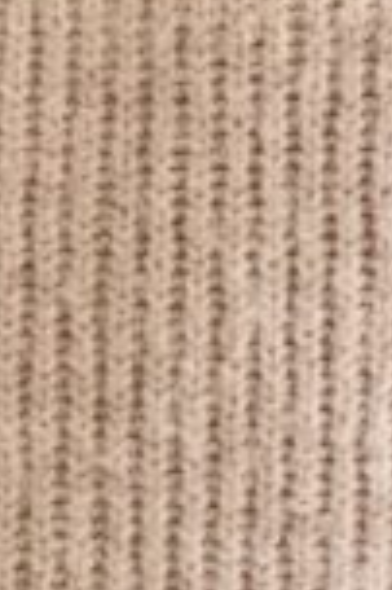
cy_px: -1234
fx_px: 10427
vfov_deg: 3.2
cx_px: 19
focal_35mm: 637
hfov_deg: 2.2
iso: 160
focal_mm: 56
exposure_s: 1/480
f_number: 1.2
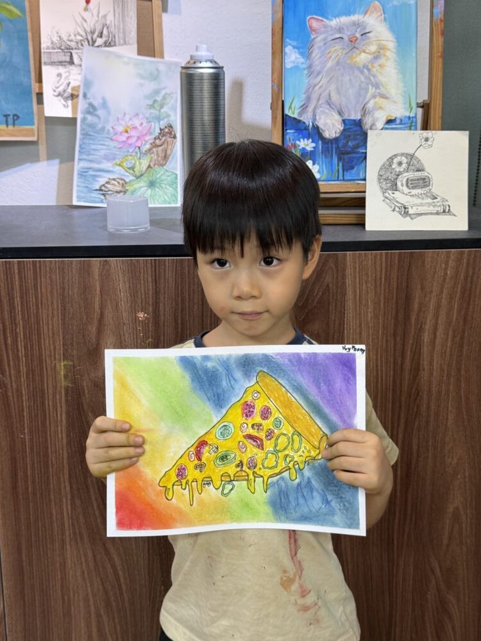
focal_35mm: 48
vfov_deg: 39.7
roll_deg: +0.6
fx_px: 889
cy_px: 320
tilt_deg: -13.8
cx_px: 240
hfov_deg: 30.3
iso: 64
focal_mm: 6.76
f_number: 1.78
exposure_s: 1/50
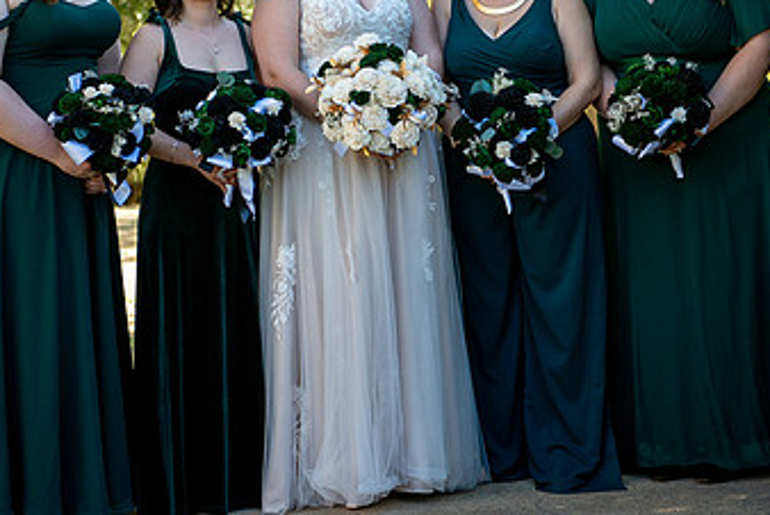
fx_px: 2569
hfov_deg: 17.0
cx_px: 390
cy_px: 154
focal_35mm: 120
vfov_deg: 11.4
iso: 400
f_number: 2.8
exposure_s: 1/1000
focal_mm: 70
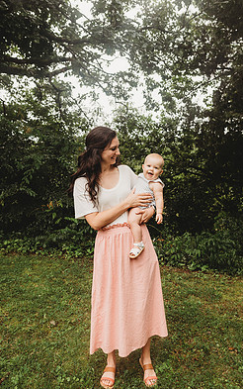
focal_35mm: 28
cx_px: 132
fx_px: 296
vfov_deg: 66.4
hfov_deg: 44.5
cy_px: 189
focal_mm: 24
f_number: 3.5
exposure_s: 1/160
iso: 400
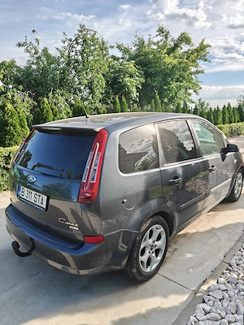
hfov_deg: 56.8
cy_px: 162
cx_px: 122
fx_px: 226
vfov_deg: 71.6
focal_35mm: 24
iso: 80
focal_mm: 5.59
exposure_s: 1/243
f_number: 1.8
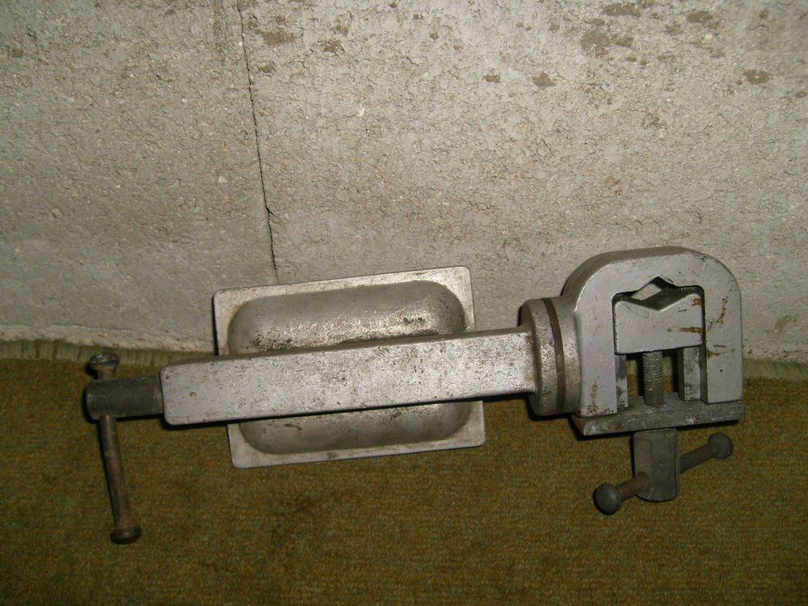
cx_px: 404
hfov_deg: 52.6
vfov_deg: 40.7
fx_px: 817
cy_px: 303
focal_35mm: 35
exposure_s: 1/45
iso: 100
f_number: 2.8
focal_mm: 5.8
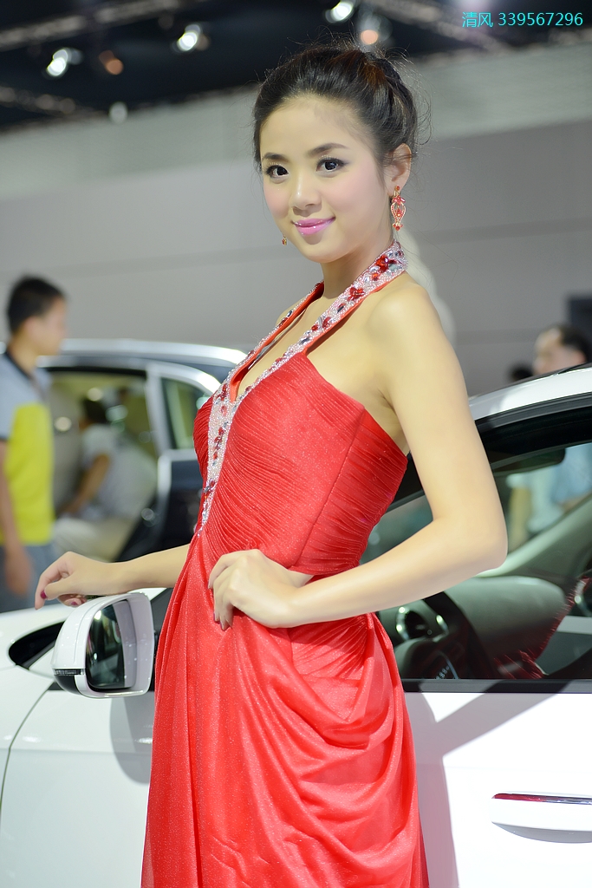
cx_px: 296
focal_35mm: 70
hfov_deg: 19.5
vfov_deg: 28.8
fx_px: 1726
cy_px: 444
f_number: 3.2
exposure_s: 1/100
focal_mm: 70
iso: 200
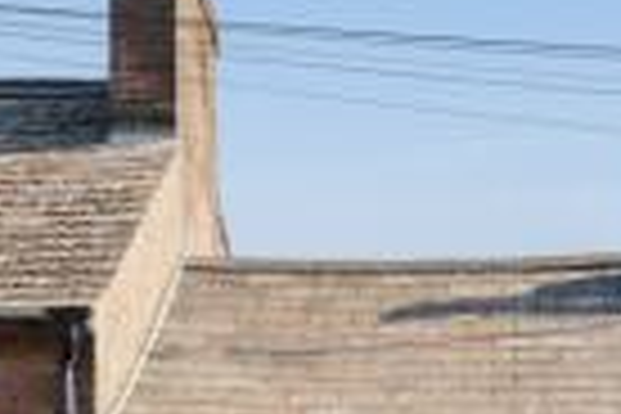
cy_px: 569
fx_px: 2087
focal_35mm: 121
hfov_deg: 16.8
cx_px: 513
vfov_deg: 11.0
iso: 320
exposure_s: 1/125
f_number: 8
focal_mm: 35
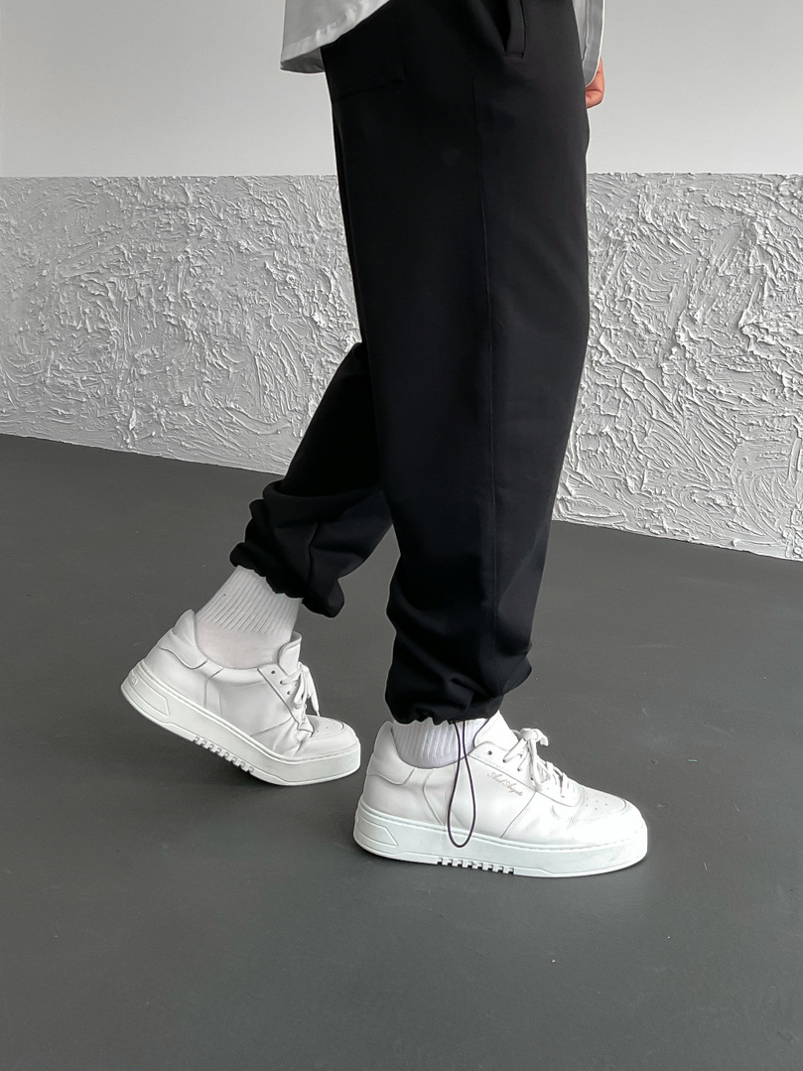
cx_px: 399
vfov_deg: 43.0
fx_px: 1330
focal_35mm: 43
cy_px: 318
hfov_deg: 33.6
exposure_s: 1/120
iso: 40
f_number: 1.8
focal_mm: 3
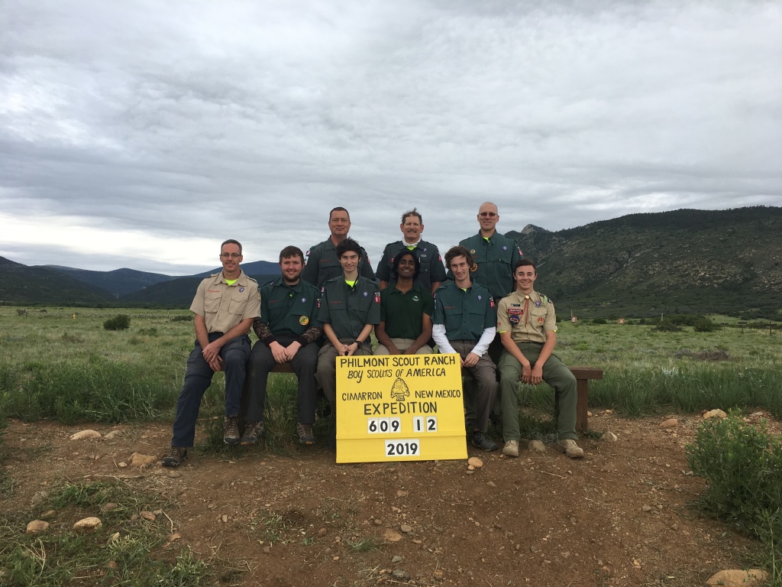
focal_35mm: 29
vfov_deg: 48.2
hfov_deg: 61.7
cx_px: 391
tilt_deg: +3.4
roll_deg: -1.0
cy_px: 294
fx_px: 655
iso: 25
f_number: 2.2
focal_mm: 4.15
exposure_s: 1/625
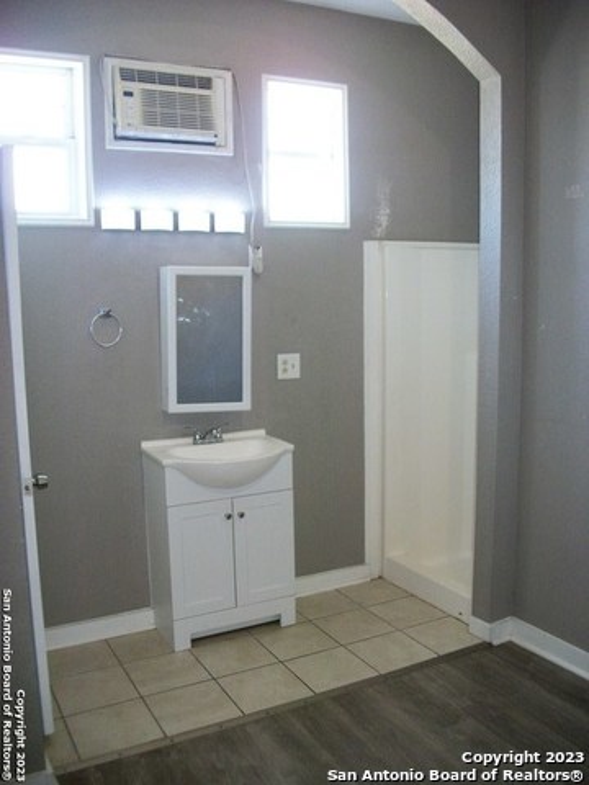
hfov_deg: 44.2
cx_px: 294
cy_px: 392
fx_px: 726
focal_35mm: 32
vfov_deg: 56.8
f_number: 2.9
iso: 250
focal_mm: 5.7
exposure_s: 1/30
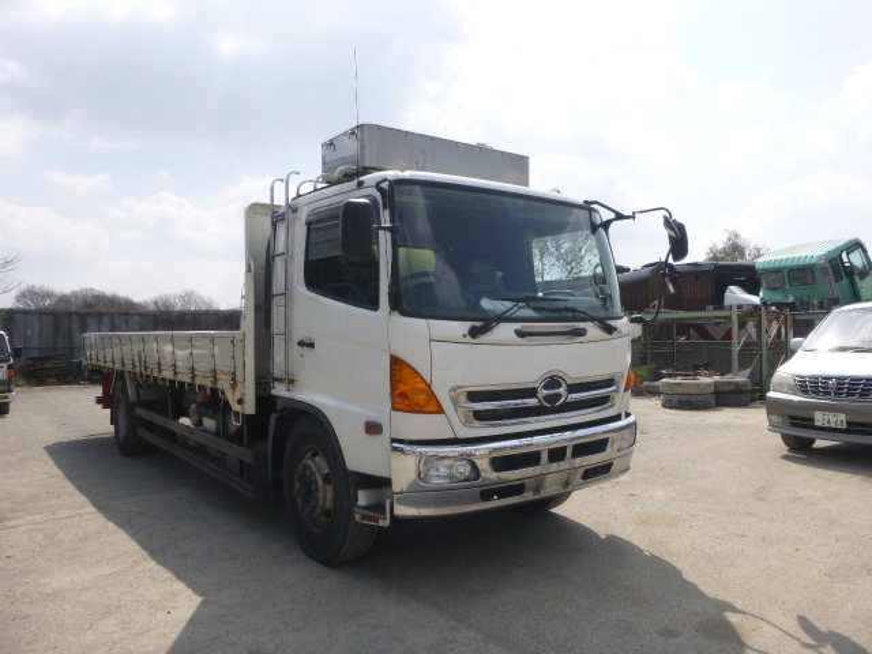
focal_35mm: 25
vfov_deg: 54.9
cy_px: 327
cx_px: 436
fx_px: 630
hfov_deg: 69.4
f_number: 3.9
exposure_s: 1/640
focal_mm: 4.5
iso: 100
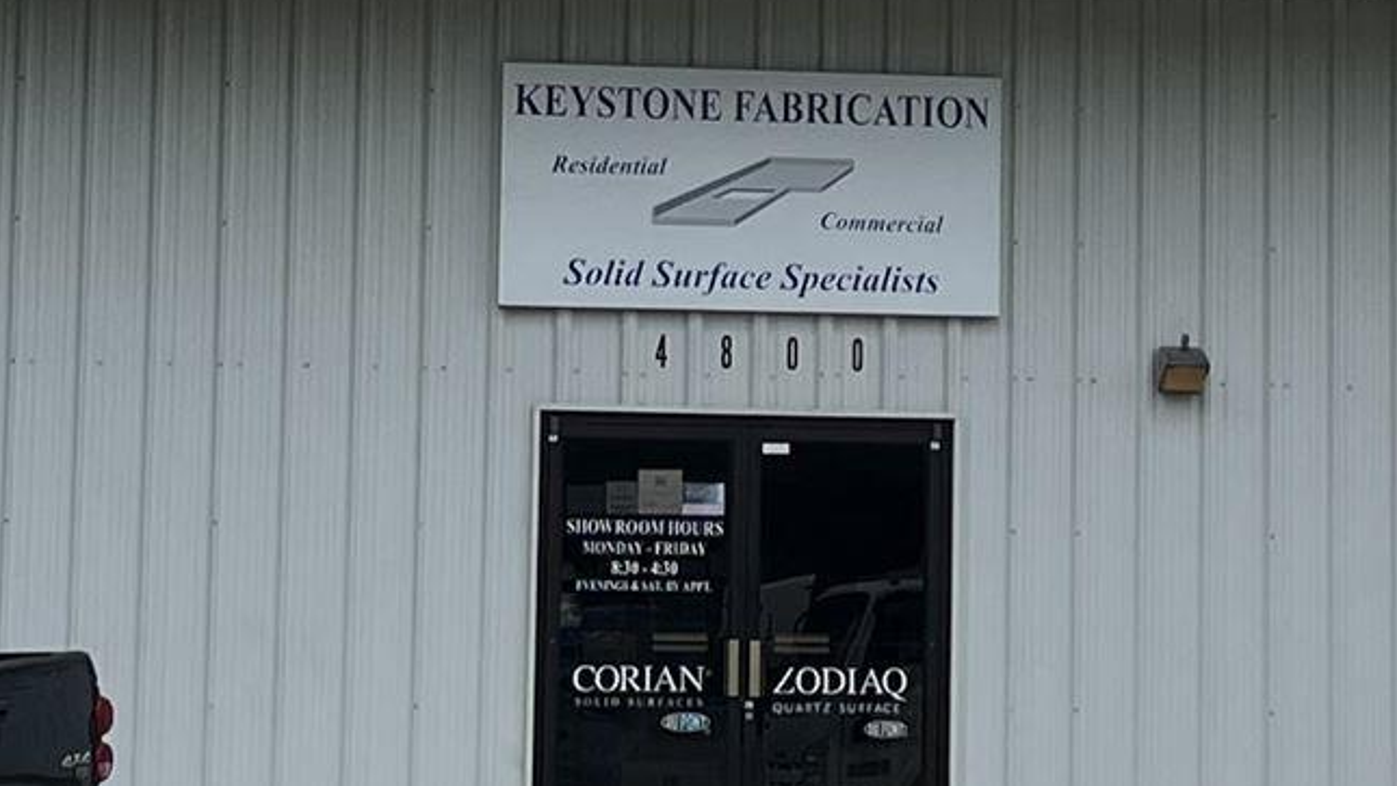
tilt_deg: +6.5
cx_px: 882
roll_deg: -1.3
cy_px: 89
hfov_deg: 15.9
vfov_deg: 9.0
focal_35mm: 135
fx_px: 5001
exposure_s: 1/5076
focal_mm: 5.7
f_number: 1.5
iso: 50
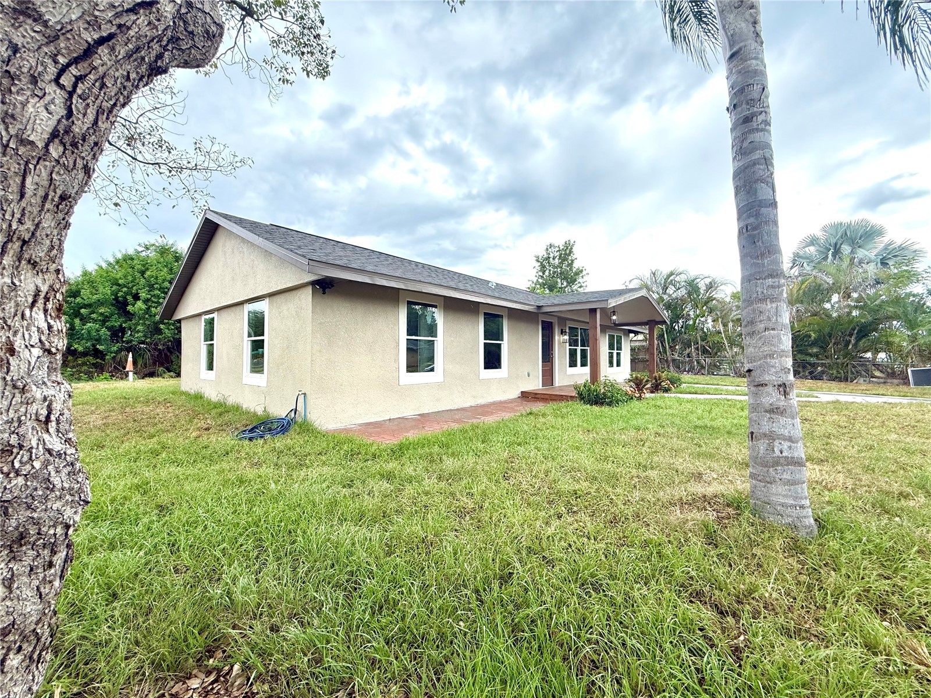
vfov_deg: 85.7
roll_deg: +0.3
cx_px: 466
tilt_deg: +1.0
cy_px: 349
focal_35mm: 14
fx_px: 377
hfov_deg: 102.1
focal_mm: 2.22
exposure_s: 1/486
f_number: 2.2
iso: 64
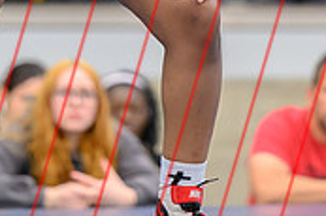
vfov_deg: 2.3
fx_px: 5310
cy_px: -244
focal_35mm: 587
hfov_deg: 3.5
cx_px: 225
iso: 3200
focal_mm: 135
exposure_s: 1/800
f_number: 2.8
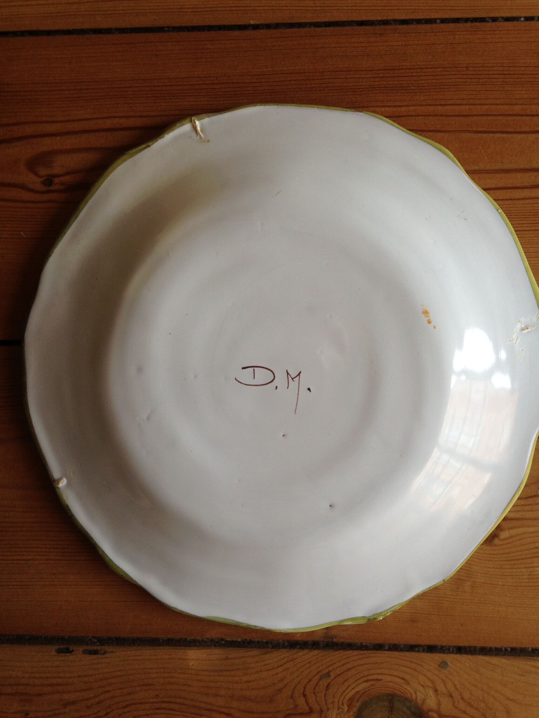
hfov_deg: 42.9
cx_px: 270
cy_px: 359
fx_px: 685
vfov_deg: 55.4
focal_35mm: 33
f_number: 2.4
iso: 50
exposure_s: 1/40
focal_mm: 4.12
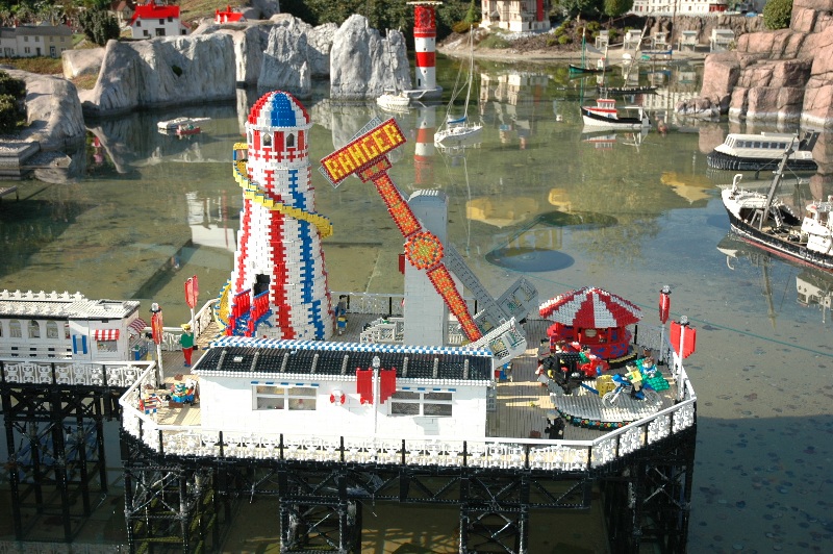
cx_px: 416
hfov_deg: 42.4
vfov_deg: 28.9
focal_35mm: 46
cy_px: 277
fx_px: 1075
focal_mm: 31
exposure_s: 1/500
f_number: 4.5
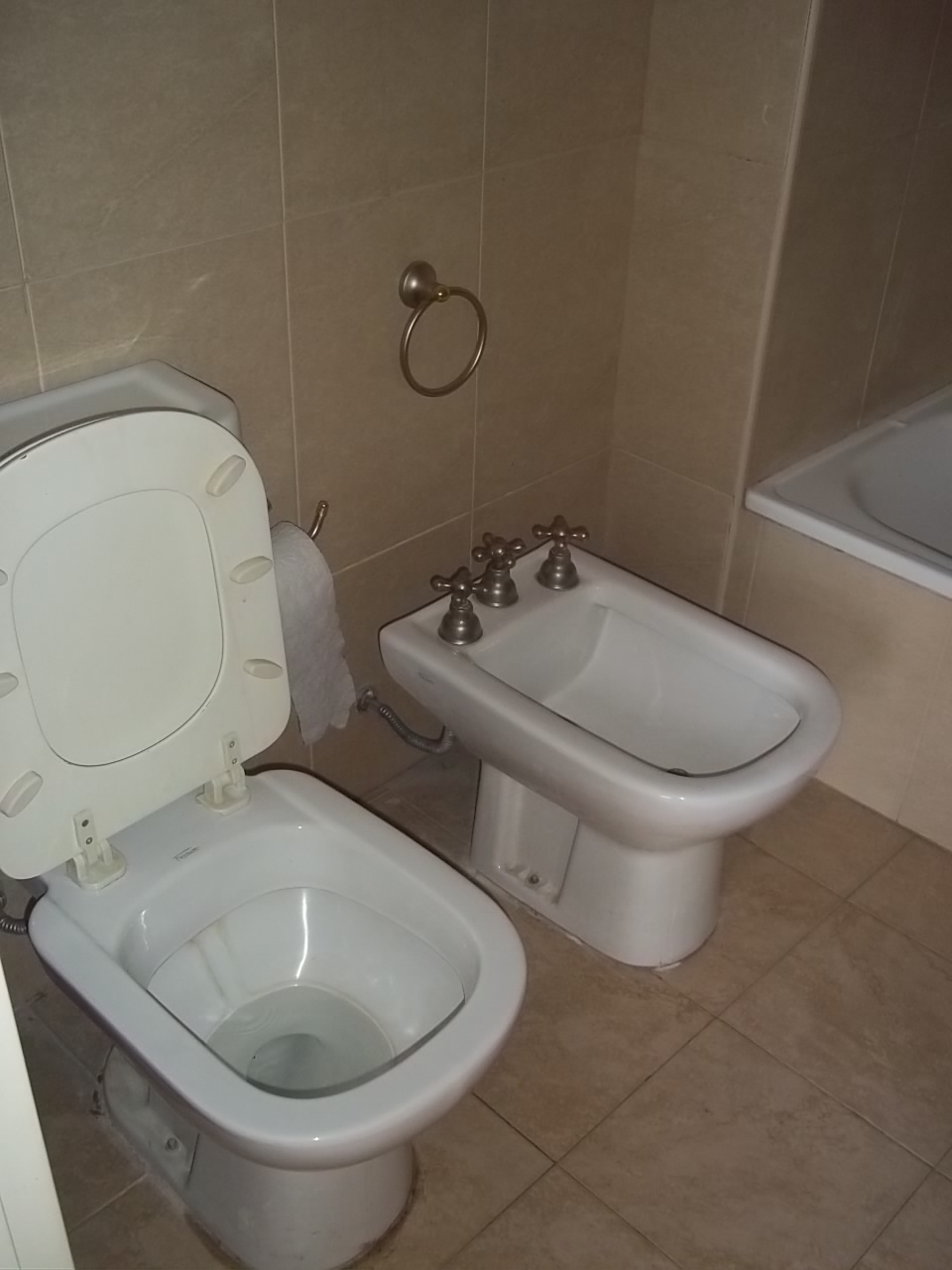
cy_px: 635
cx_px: 476
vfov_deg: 51.4
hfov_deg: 39.7
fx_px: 1320
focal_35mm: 36
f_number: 3.1
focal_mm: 6.5
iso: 160
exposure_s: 1/30
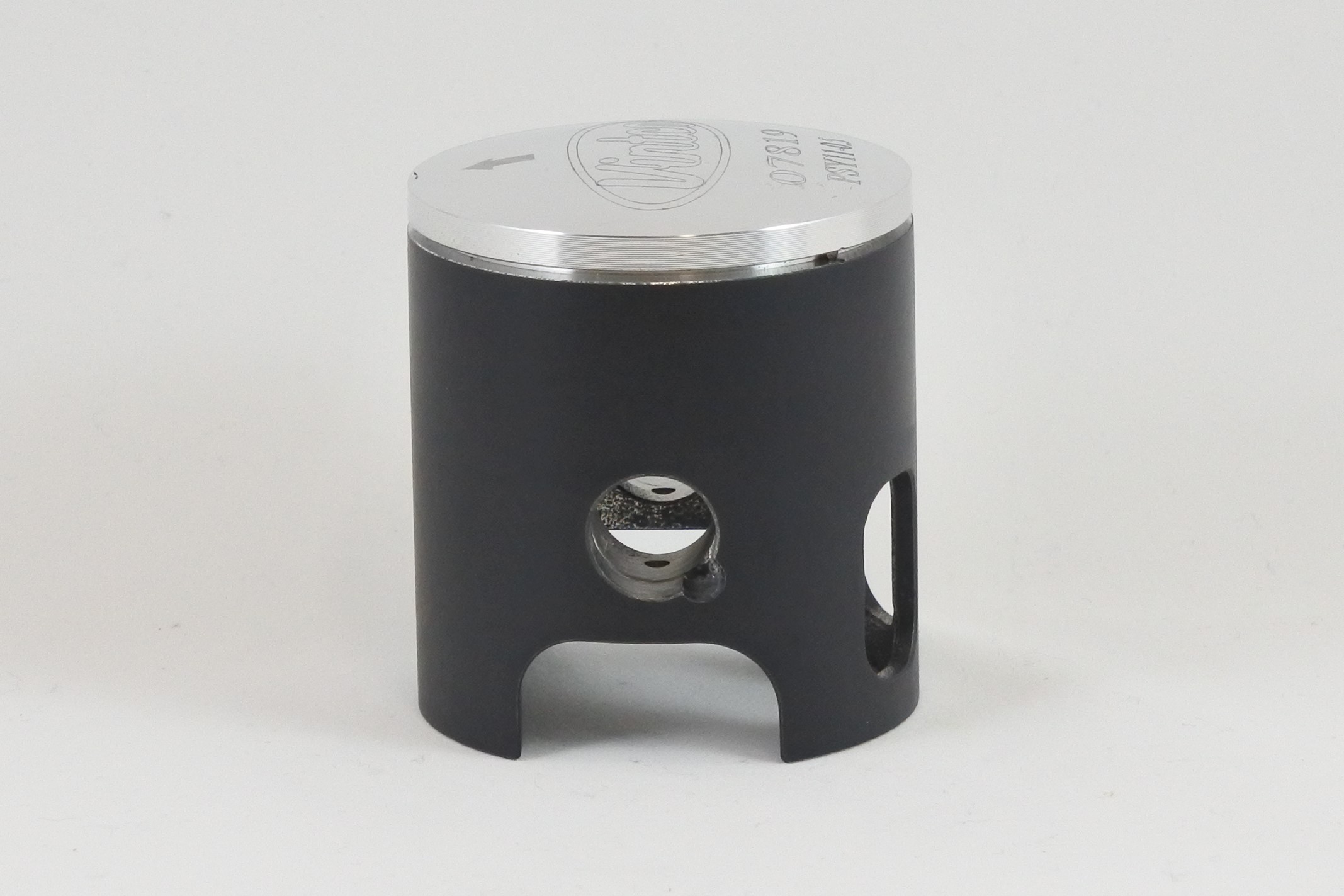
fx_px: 3024
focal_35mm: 81
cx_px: 672
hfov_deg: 25.1
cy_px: 448
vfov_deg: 16.9
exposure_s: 1/125
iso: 640
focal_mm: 30
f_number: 5.6
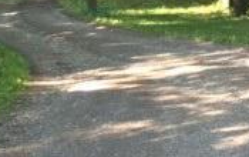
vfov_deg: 11.0
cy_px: -60
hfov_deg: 15.6
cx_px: 438
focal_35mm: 116
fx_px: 788
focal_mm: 4.12
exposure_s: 1/120
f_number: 2.2
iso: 50
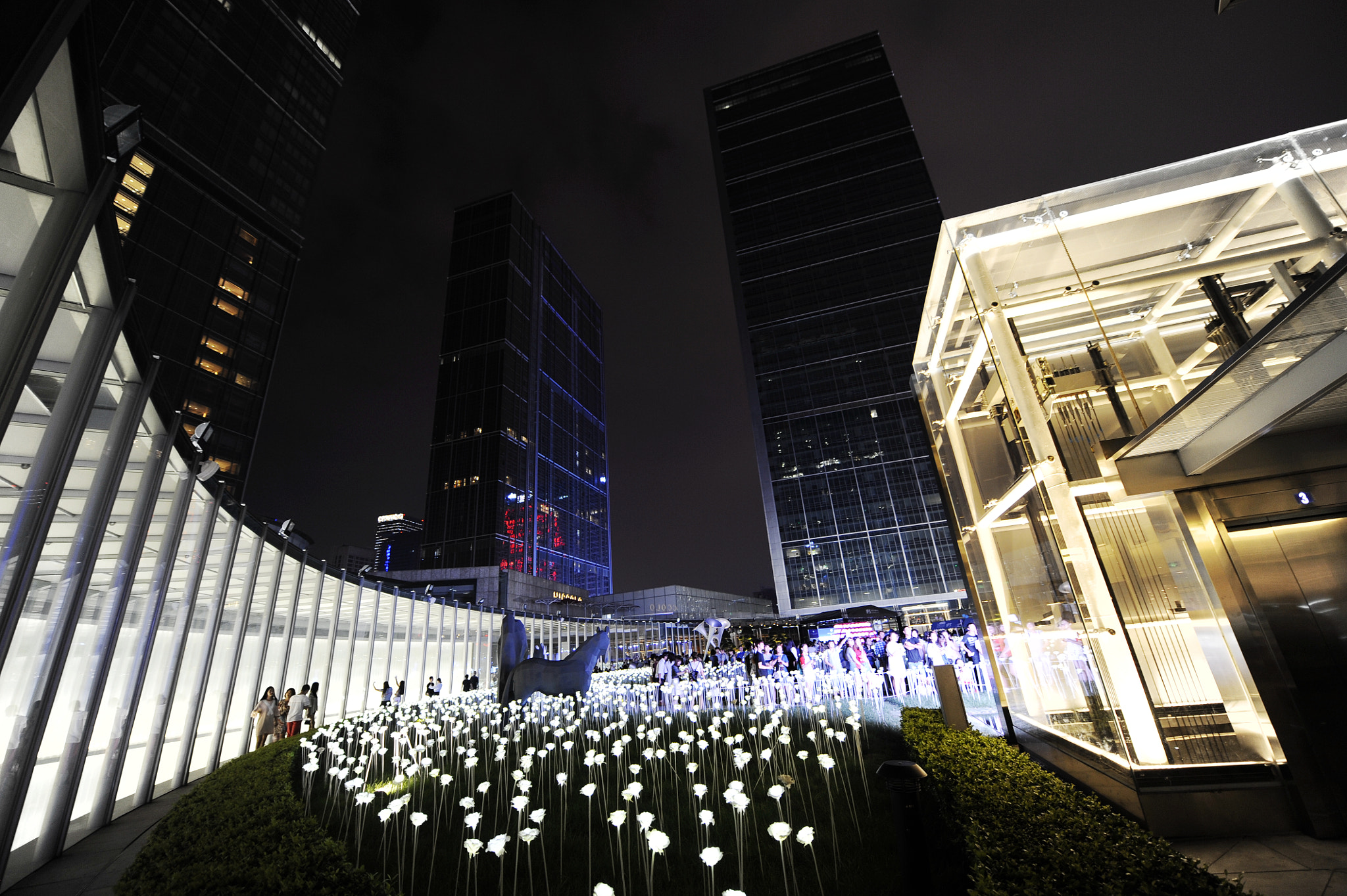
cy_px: 448
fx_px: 524
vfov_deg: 81.1
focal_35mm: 14
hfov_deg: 104.3
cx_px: 674
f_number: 2.8
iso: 500
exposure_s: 1/15
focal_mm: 14
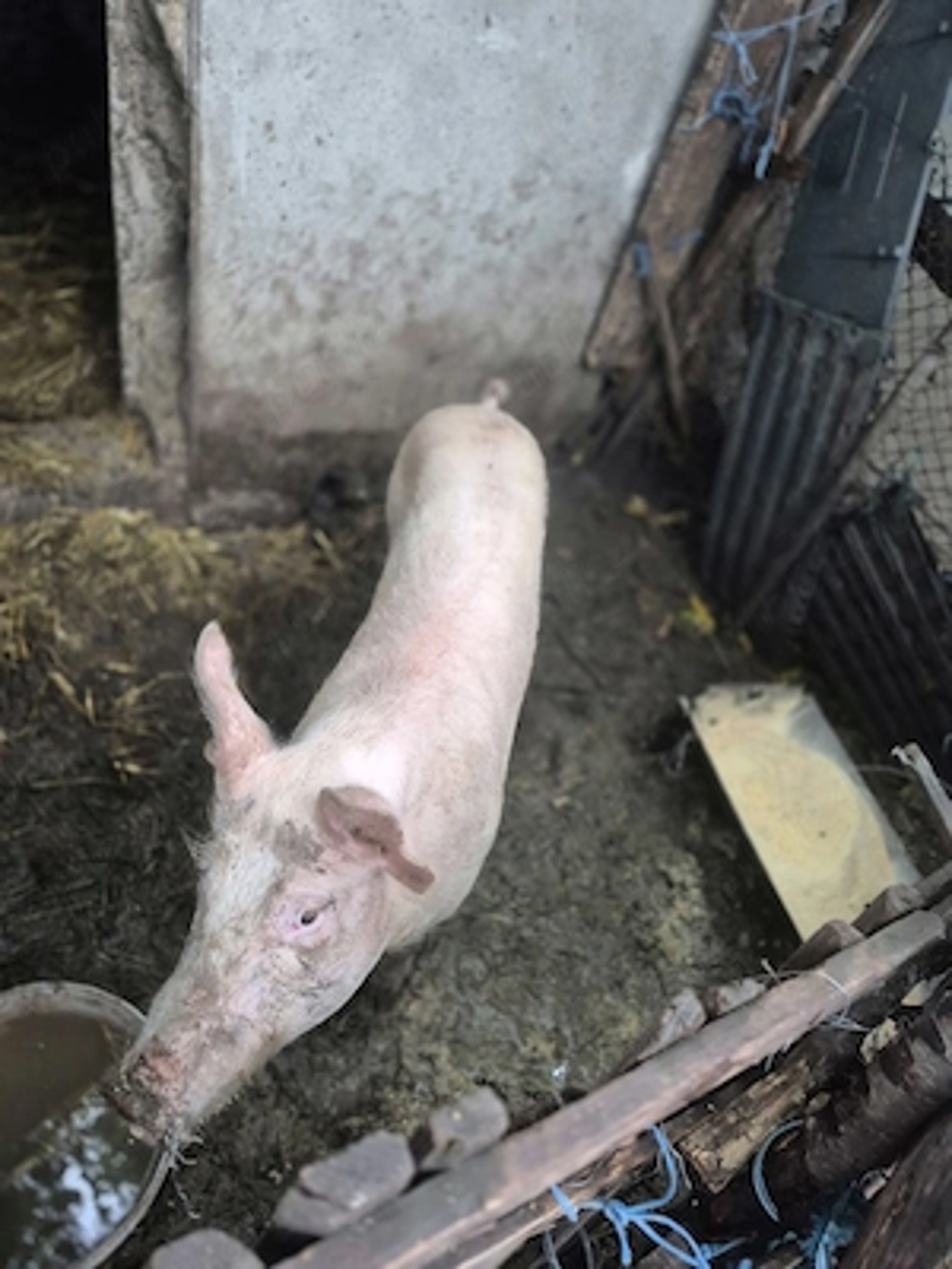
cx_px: 476
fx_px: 843
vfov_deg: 73.9
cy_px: 634
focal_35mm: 23
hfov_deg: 58.9
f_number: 1.8
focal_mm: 5.4
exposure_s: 1/200
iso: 800
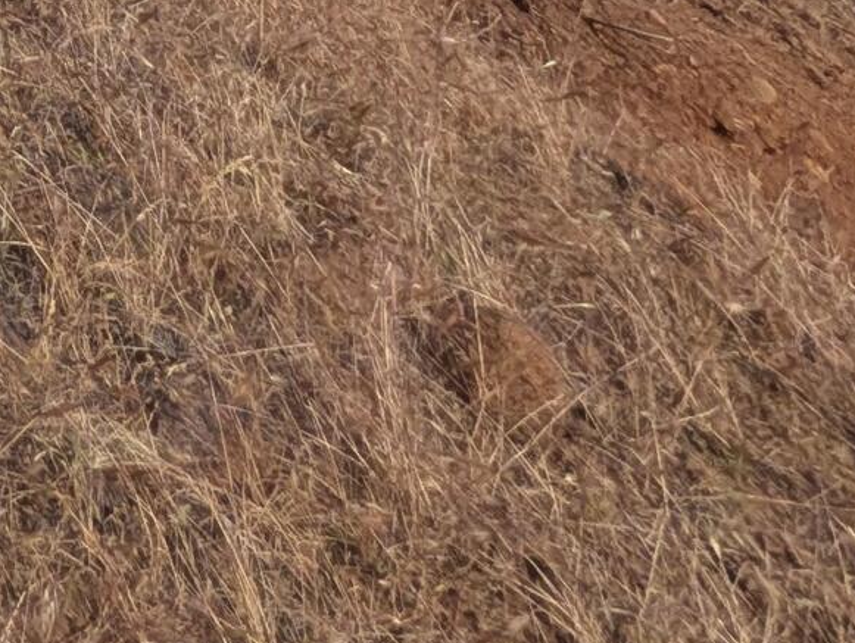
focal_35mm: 62
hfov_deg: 22.5
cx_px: -574
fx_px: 1533
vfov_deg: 15.3
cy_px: -840
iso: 55
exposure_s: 1/2545
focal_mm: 2.02
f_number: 1.7
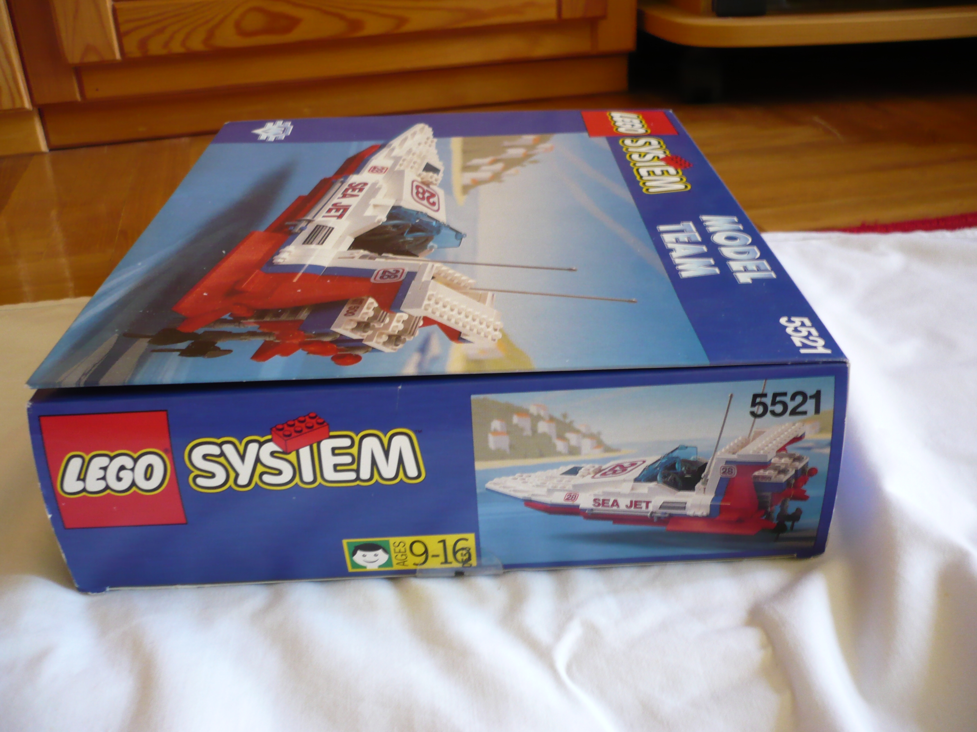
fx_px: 988
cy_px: 366
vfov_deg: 40.7
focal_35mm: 35
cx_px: 488
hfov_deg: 52.6
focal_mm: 5.8
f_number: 2.8
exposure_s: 1/13
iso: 200
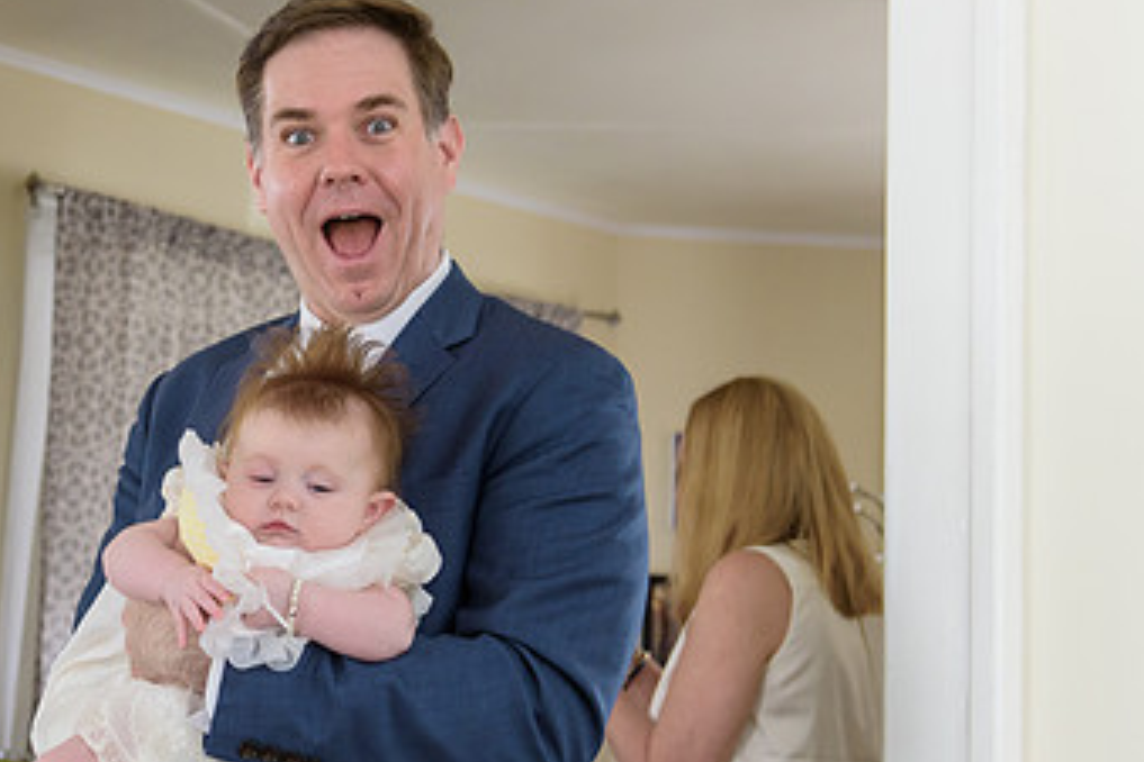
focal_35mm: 65
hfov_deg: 30.2
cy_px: 470
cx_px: 219
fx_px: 2065
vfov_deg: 20.9
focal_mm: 38
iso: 1600
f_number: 3.2
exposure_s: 1/125
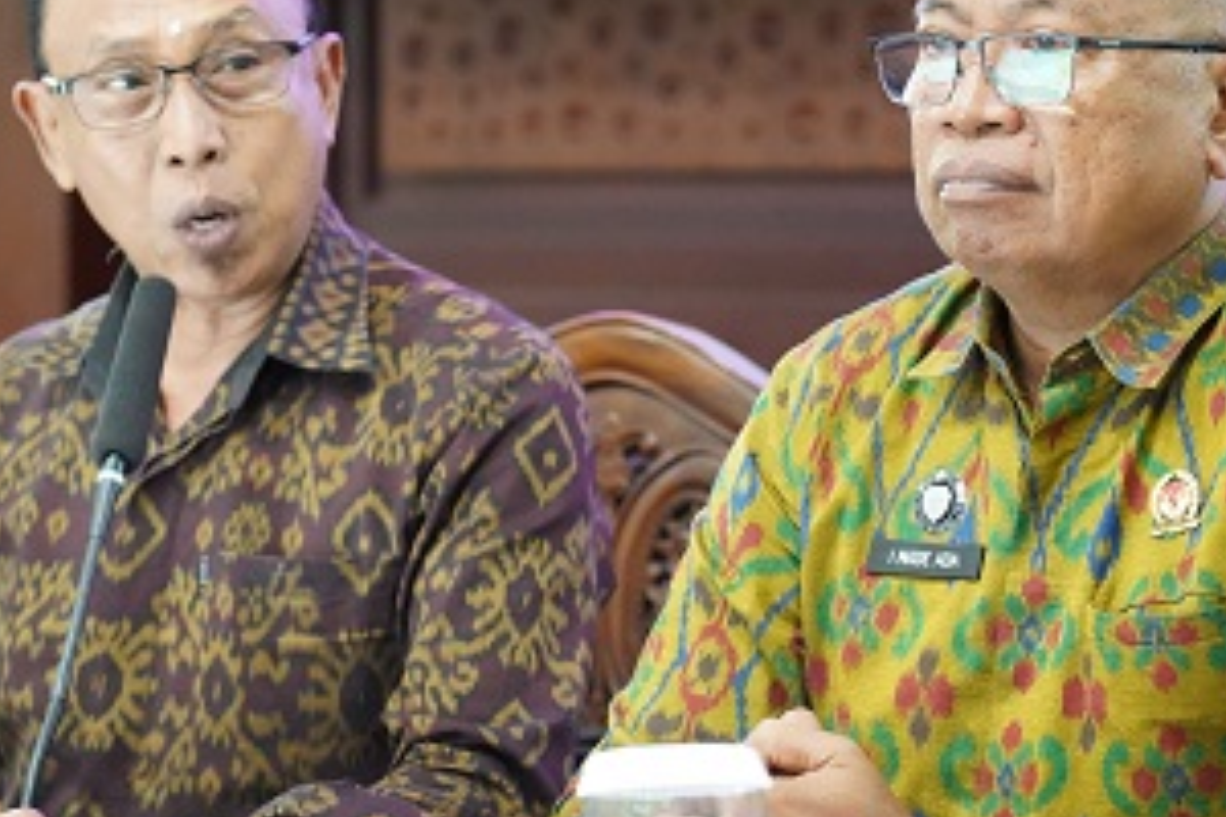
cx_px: 564
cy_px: 337
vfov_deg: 7.8
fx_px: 5959
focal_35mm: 175
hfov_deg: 11.7
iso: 12800
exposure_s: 1/30
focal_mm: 105
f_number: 4
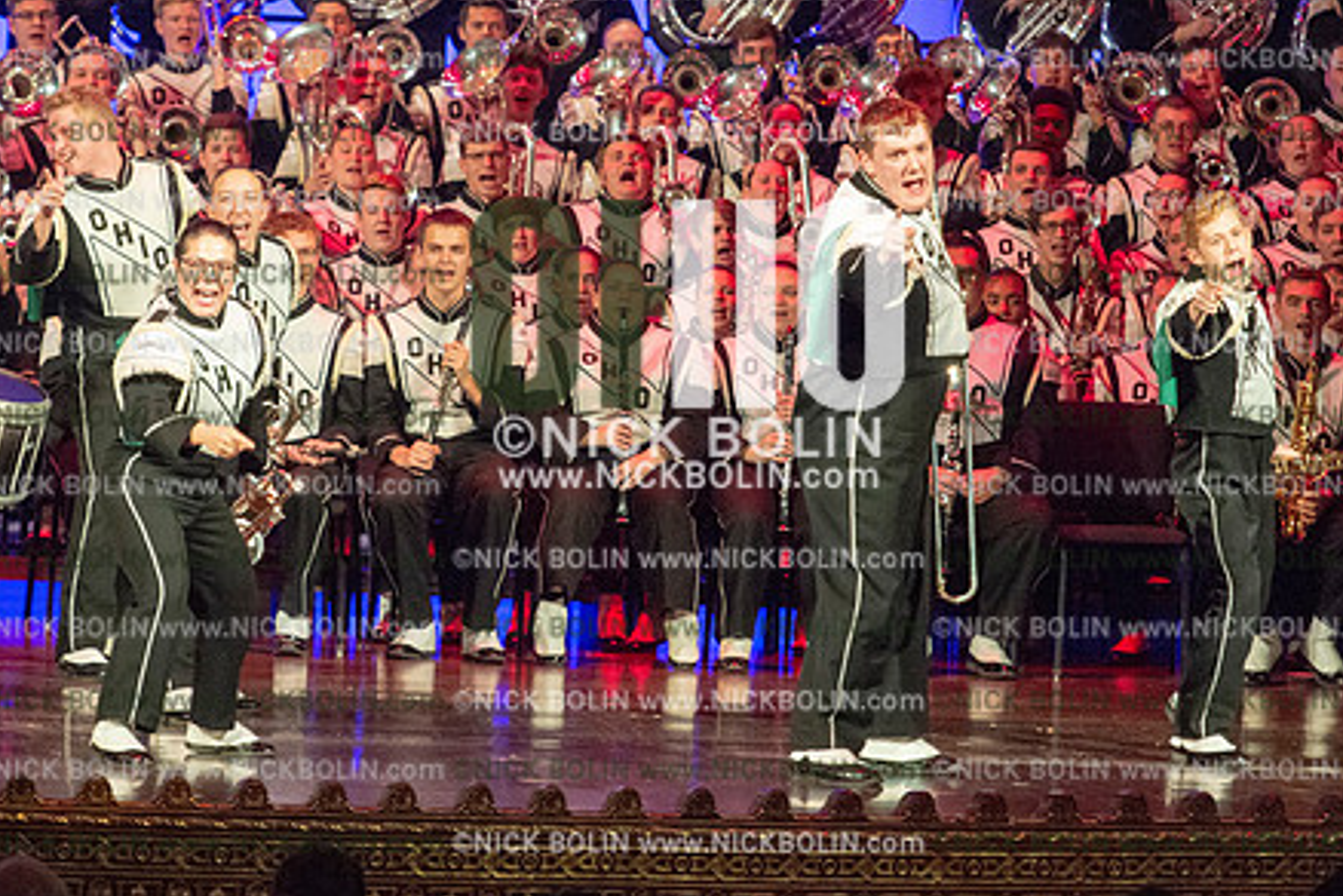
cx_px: 687
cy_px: 344
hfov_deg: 7.1
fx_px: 10855
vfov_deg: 4.7
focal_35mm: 291
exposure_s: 1/320
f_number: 5.6
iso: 8000
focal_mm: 220
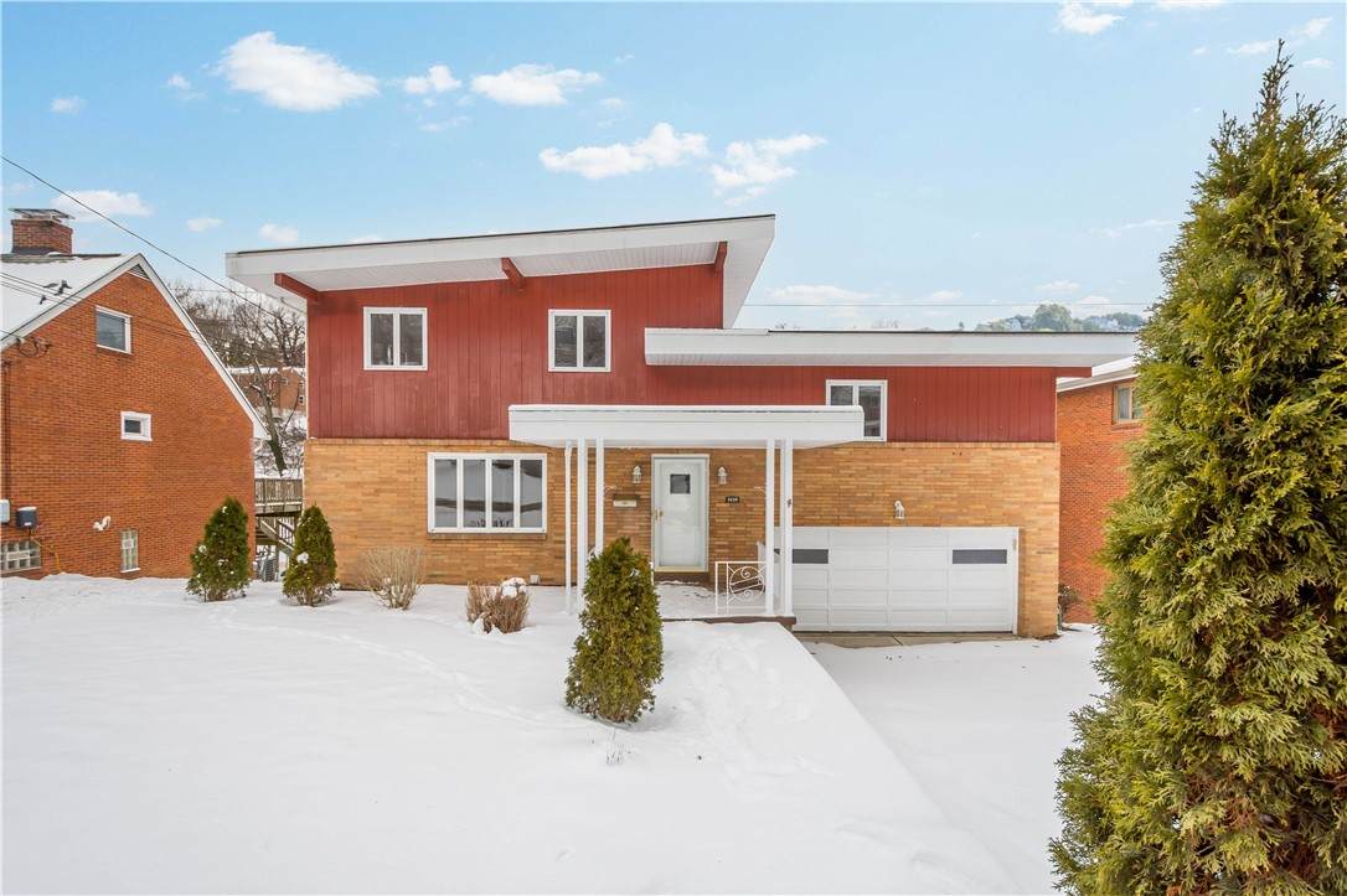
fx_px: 561
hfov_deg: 100.4
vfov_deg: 77.3
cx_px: 674
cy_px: 448
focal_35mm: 15
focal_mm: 10
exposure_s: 1/400
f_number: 6.3
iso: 100
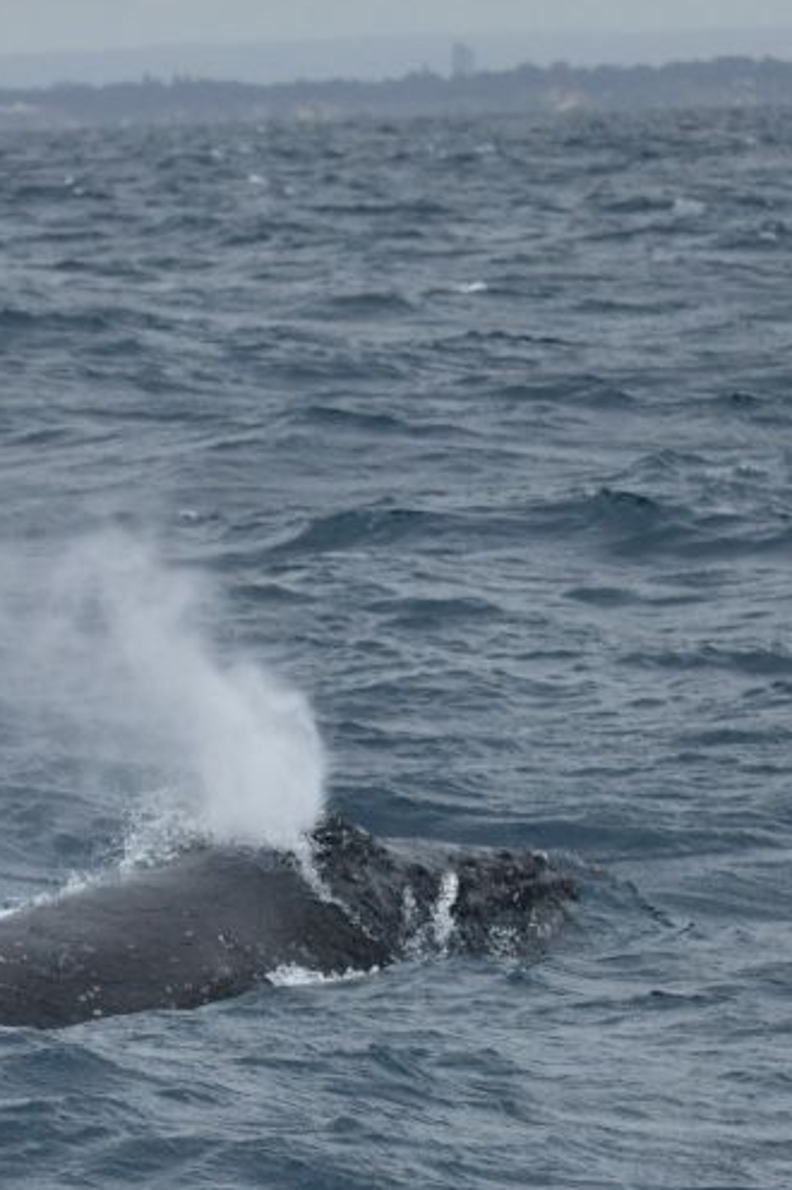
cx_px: 26
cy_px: 587
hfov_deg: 5.9
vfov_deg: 8.8
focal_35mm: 234
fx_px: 7732
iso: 1000
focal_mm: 145
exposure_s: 1/8000
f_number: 5
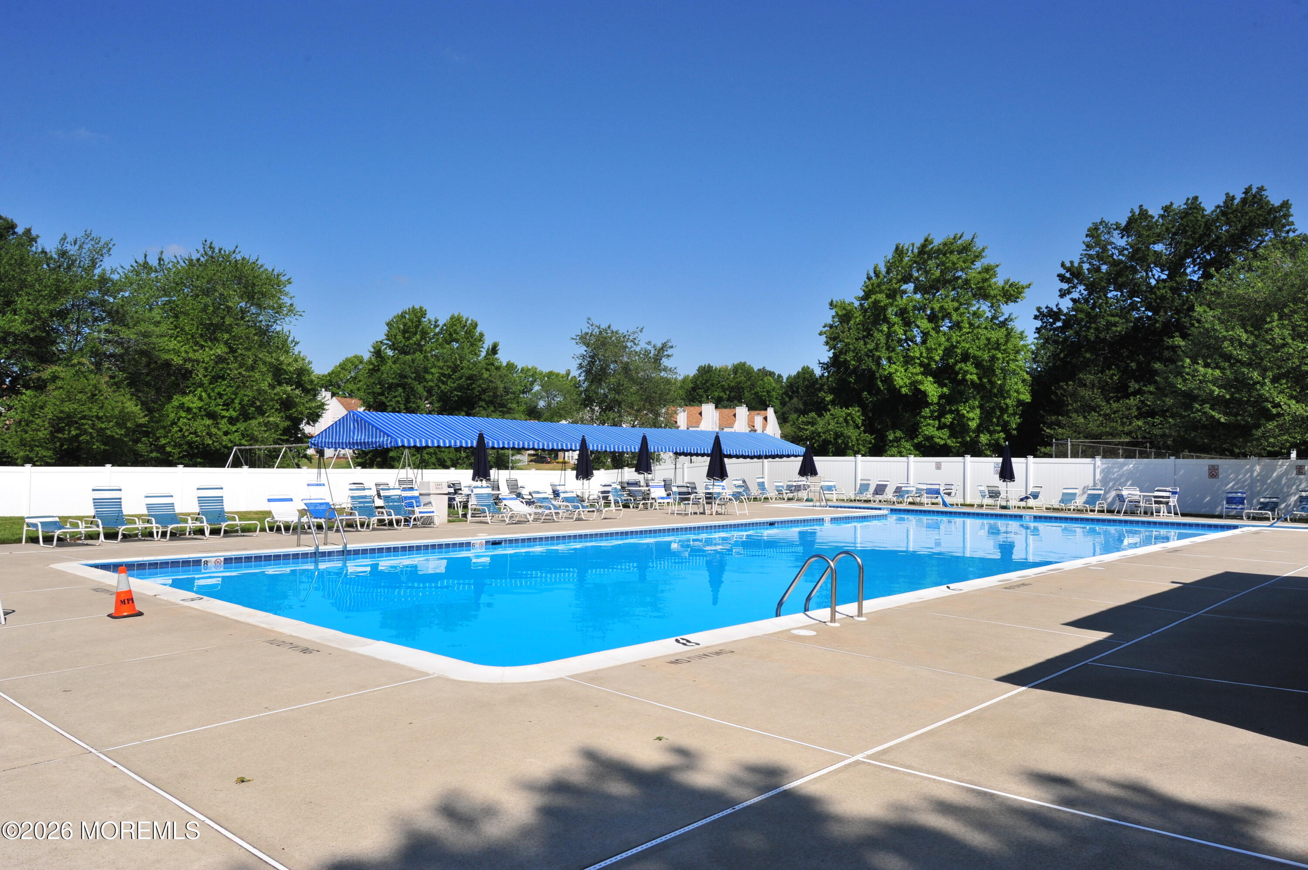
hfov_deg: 67.4
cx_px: 654
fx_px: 980
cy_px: 435
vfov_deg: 47.9
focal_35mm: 27
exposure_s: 1/1600
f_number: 13
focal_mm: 27
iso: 800
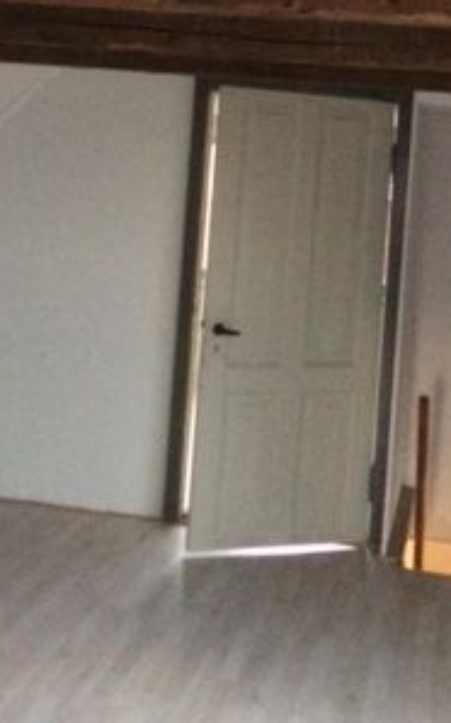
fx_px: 1299
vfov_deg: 30.3
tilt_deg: -1.1
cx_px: 250
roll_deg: -3.5
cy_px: 143
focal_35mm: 66
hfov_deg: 19.7
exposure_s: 1/17
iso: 640
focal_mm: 4.15
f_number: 2.2
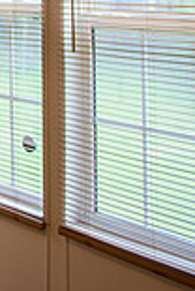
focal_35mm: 92
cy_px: -46
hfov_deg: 12.0
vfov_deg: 20.8
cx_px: -272
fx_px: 744
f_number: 2.8
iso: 200
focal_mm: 24
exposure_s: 1/100
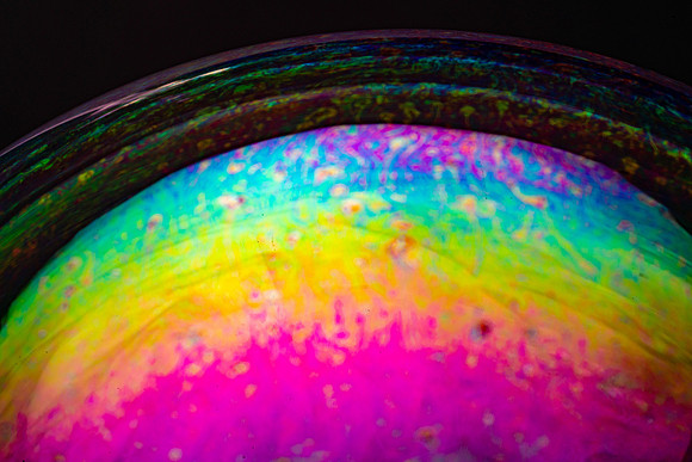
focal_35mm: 90
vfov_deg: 15.2
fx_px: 1730
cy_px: 231
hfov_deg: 22.6
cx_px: 346
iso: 100
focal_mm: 90
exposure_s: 1/50
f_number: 22
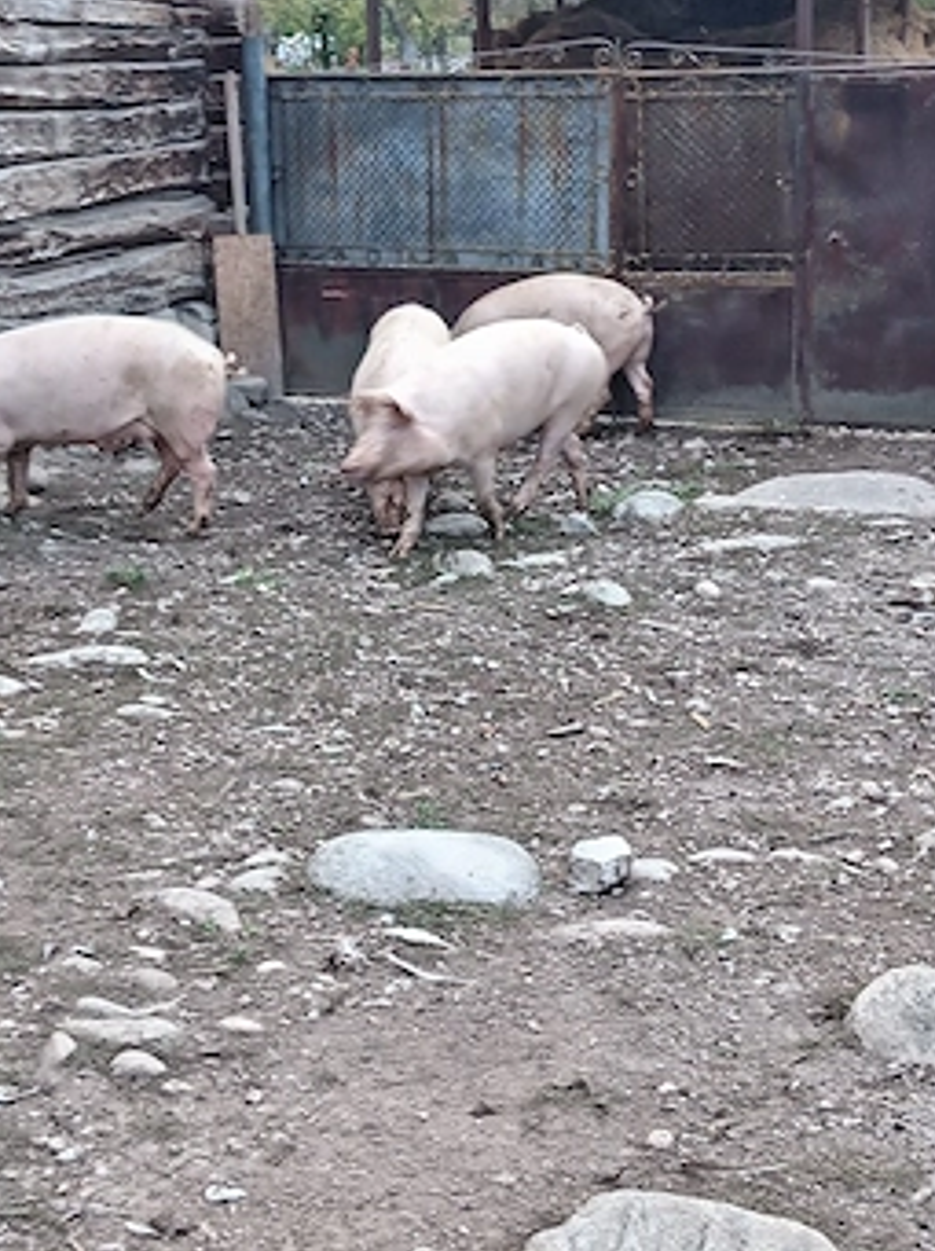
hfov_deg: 24.4
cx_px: 411
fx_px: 2165
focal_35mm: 60
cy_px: 523
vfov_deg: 32.2
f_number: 1.8
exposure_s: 1/33.3
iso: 216
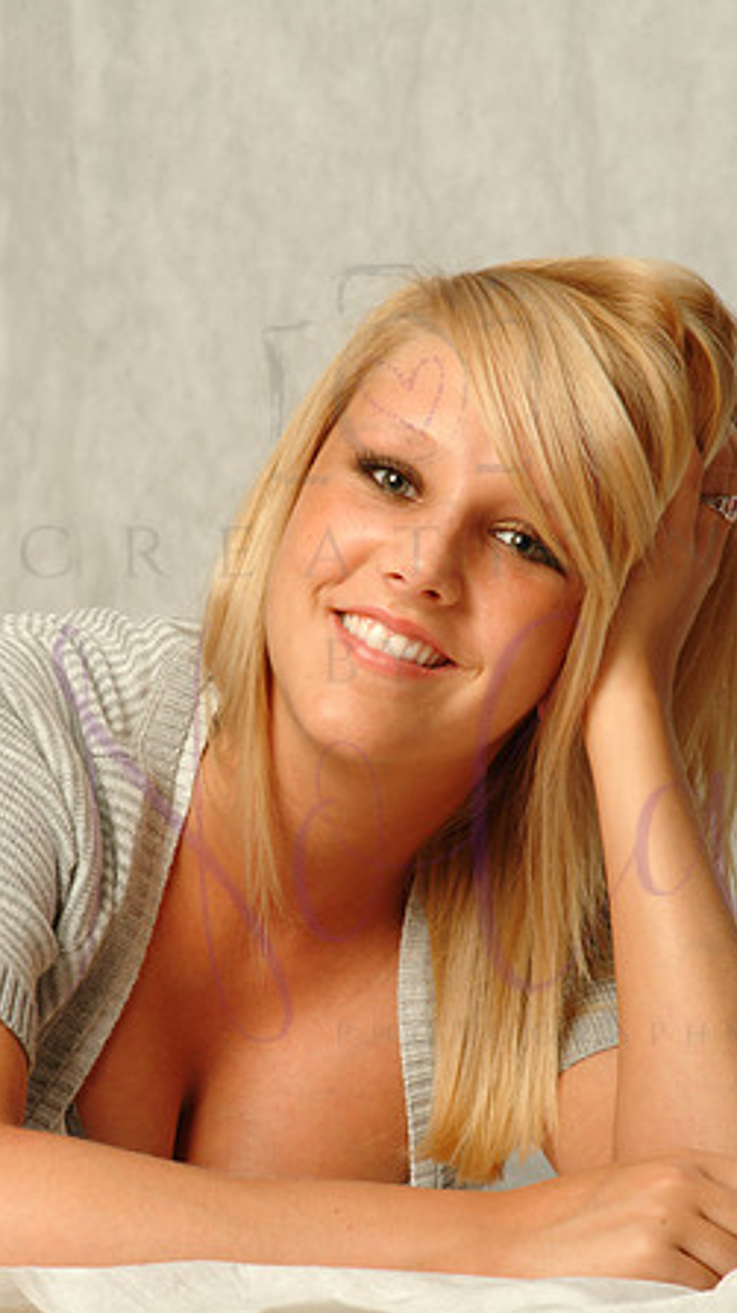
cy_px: 655
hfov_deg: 4.6
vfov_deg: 8.1
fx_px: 9254
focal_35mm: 266
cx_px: 413
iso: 400
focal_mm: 168
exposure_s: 1/125
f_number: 11
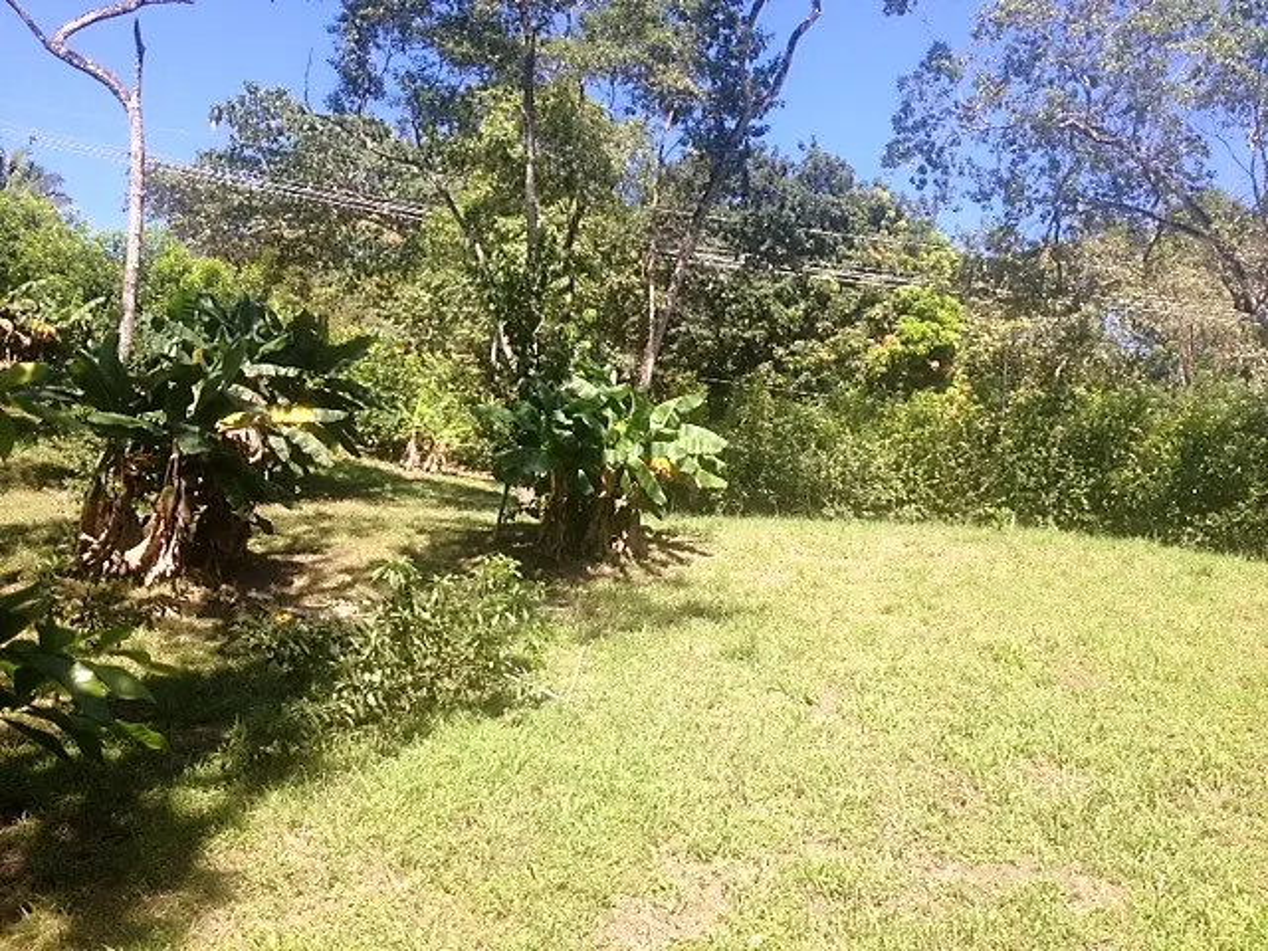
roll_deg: -2.3
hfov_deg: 52.6
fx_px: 1282
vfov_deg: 40.7
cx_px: 634
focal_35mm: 35
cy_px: 476
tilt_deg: +4.3
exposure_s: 1/557
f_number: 2.4
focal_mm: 4.28
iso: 50
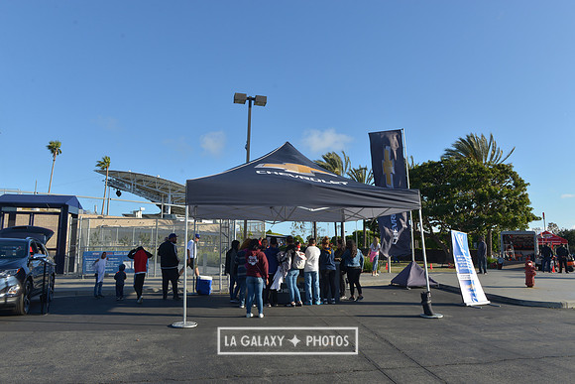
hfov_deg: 73.7
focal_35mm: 24
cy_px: 192
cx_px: 288
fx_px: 383
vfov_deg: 53.2
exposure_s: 1/400
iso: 250
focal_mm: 24
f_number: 10
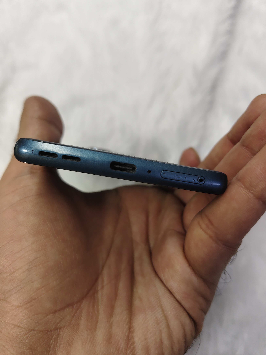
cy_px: 182
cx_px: 136
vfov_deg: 71.6
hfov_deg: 56.8
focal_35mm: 24
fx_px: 246
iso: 117
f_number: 1.88
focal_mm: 5.56
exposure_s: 1/100
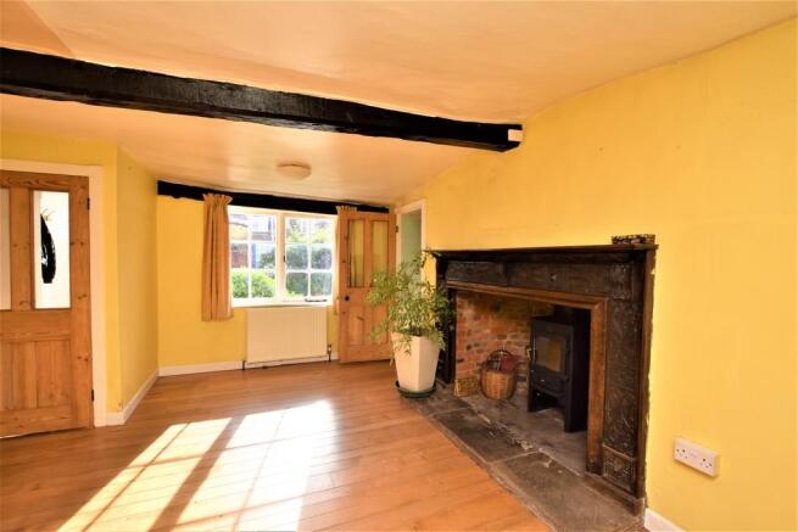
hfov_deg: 100.4
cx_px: 399
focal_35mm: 15
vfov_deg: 77.4
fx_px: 333
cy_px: 266
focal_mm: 10
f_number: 8
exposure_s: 1/200
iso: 500
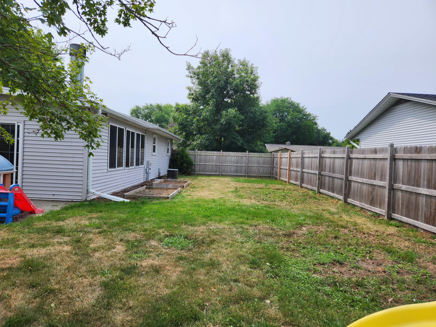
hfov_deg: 73.9
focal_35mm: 23
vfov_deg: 58.9
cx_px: 218
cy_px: 164
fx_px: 290
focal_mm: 5.4
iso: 20
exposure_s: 1/1593
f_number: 1.8
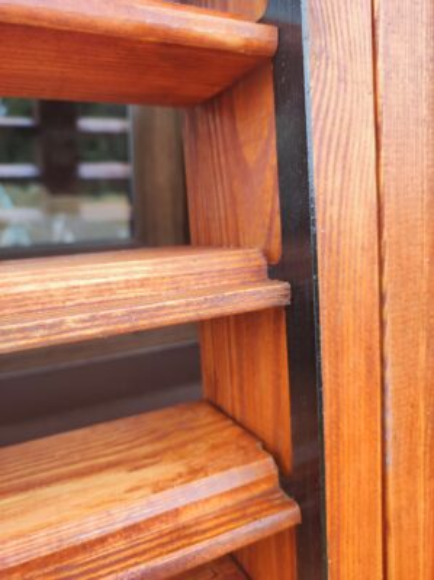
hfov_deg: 54.8
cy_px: 290
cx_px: 217
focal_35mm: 25
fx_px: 419
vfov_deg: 69.5
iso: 133
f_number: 1.79
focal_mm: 4.7
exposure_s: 1/100
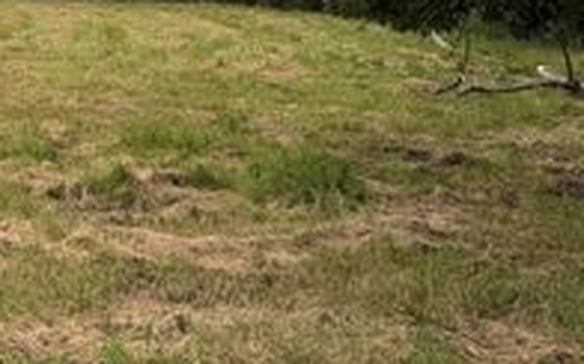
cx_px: -149
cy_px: -91
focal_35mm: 65
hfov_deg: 27.1
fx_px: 1033
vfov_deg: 18.7
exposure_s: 1/7353
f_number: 1.78
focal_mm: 6.76
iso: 80
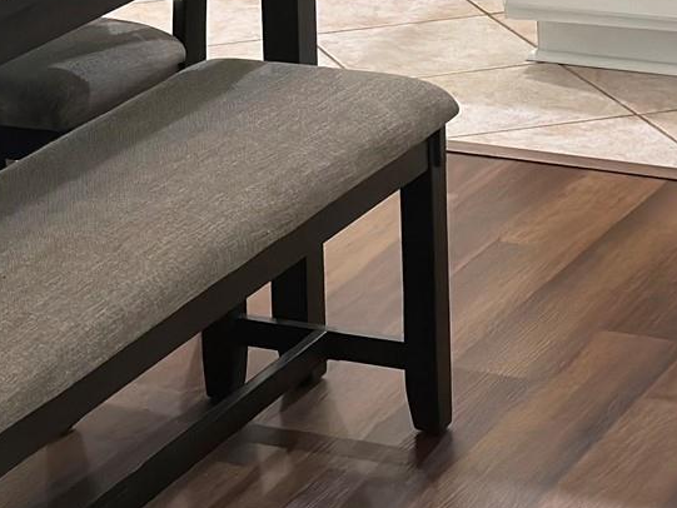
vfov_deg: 10.3
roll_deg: +0.9
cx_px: 488
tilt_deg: -12.6
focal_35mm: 142
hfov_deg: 13.9
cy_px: -129
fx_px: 2778
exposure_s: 1/60
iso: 250
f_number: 1.78
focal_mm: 6.86
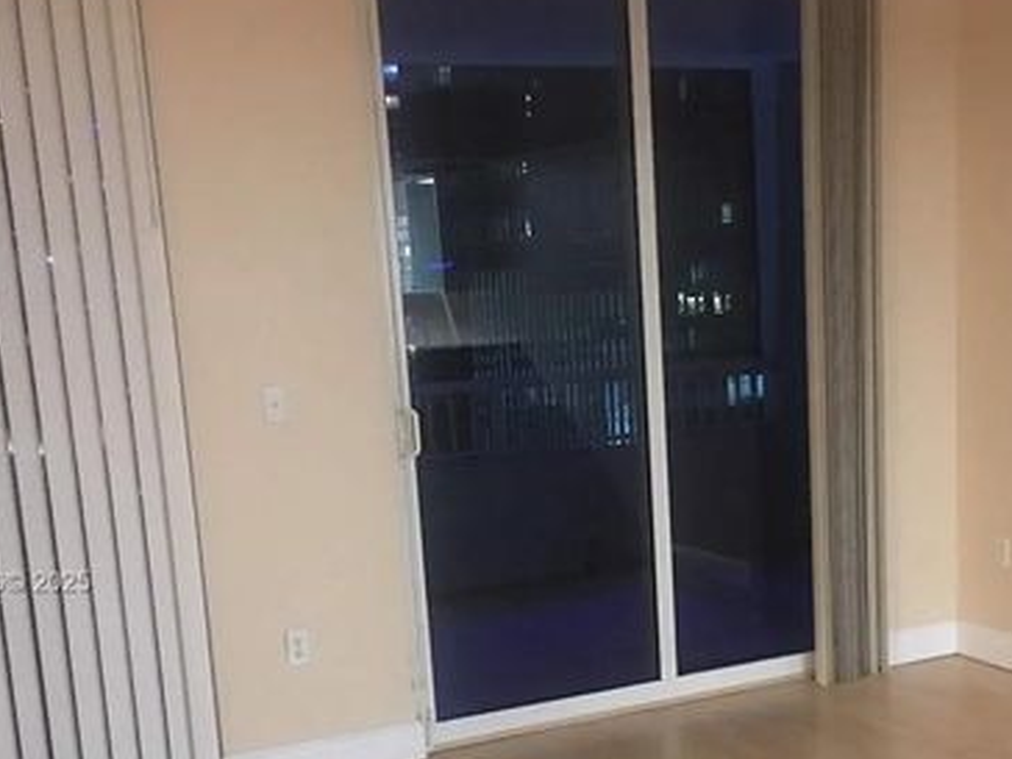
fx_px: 1491
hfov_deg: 37.3
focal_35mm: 51
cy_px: 584
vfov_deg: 28.1
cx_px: 634
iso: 160
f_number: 2.2
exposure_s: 1/4
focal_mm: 4.15
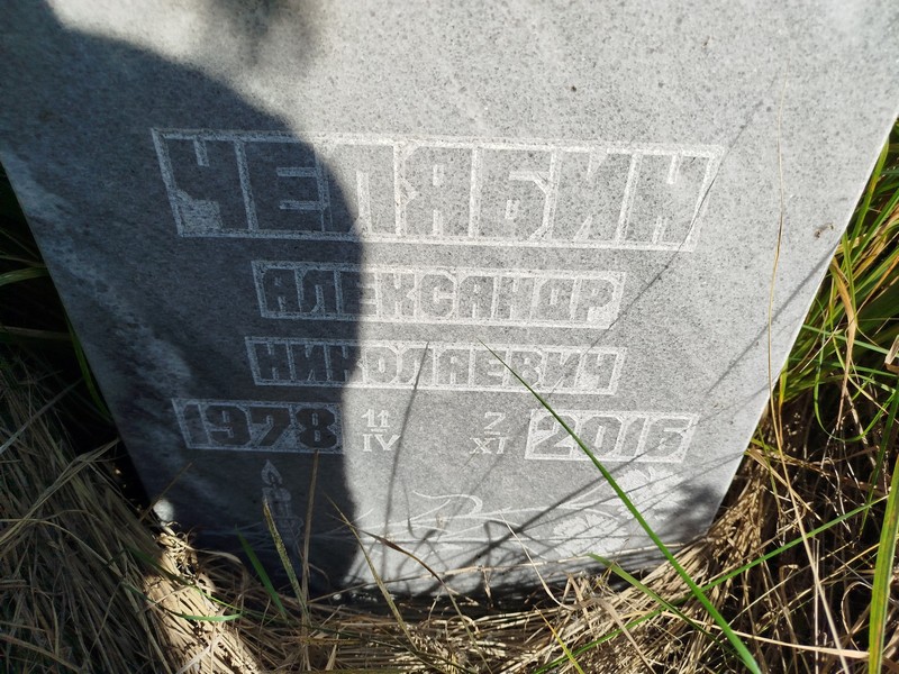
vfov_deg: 56.8
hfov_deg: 71.6
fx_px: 623
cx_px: 450
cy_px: 337
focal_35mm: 24
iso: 50
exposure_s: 1/1145
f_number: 1.7
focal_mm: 5.31
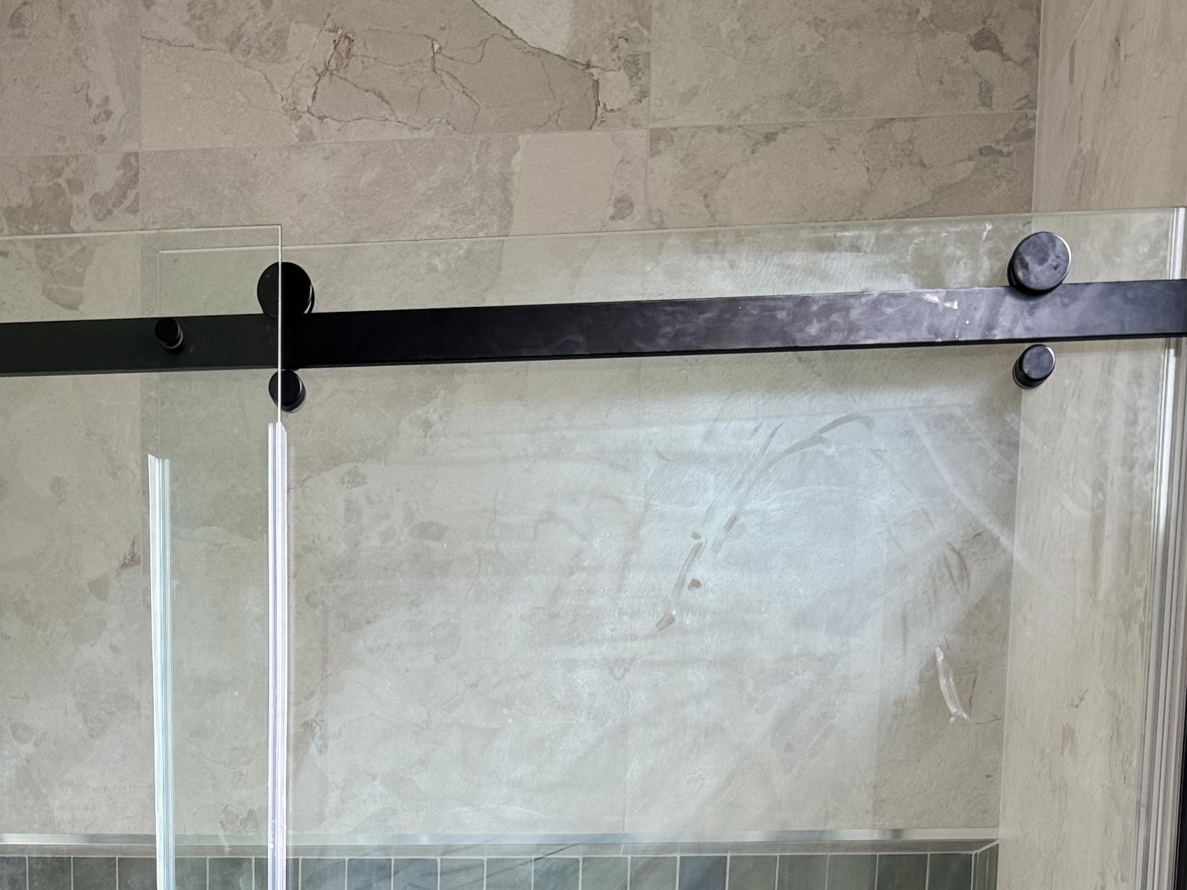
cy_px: 1284
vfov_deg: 21.9
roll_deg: +0.0
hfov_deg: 33.2
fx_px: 1954
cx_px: 313
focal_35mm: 57
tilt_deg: -8.0
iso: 80
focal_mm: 6.76
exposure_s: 1/364
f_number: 1.78
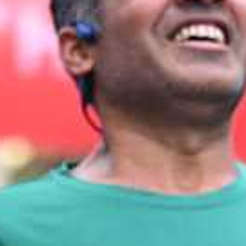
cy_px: 248
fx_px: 2195
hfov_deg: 6.4
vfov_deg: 6.4
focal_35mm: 273
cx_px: 178
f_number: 2.8
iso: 1000
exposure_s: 1/1600
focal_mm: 79
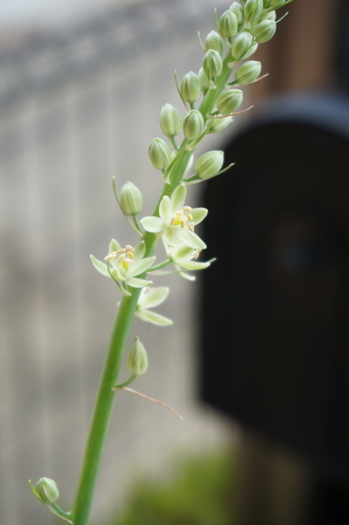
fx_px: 1092
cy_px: 262
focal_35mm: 75
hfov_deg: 18.2
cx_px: 174
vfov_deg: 27.0
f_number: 5.6
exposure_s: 1/80
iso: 125
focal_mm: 50
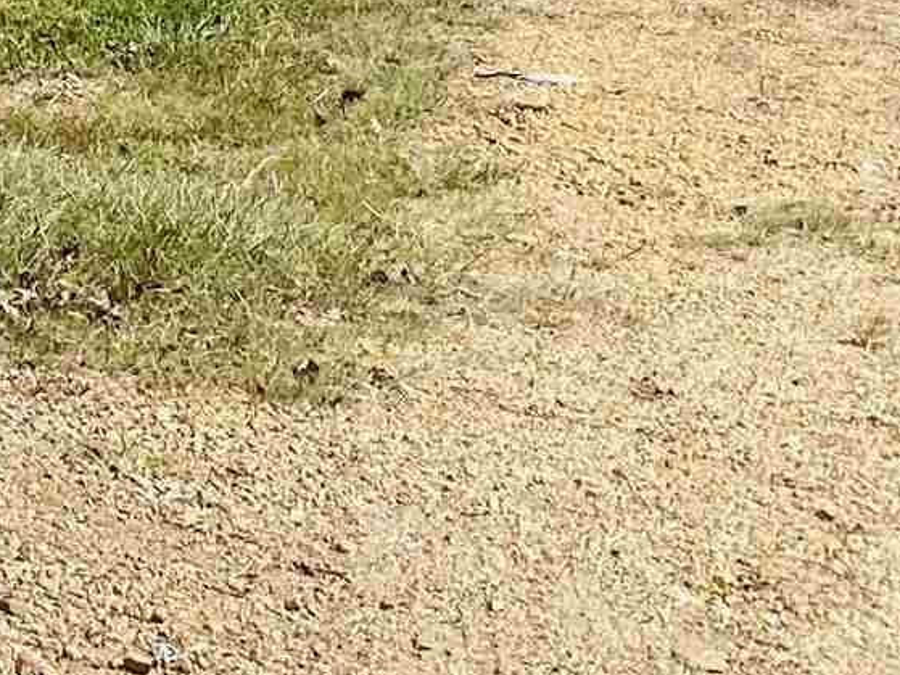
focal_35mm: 143
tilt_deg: +3.4
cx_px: -815
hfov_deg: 12.4
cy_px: -1144
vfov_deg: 9.0
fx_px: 3717
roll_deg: -0.3
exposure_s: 1/2625
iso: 32
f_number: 1.8
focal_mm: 4.25
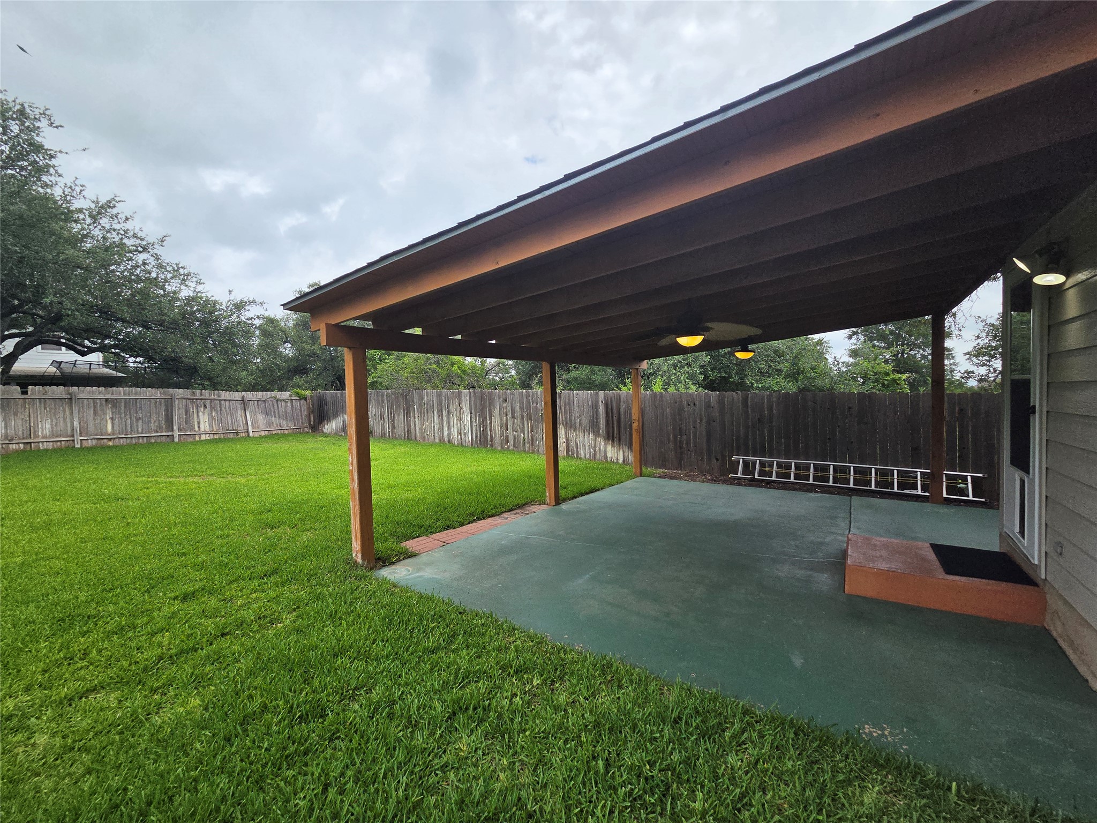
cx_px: 548
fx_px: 412
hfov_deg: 106.2
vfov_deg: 89.9
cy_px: 412
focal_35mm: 13
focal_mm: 2.2
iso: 100
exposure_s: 1/2993
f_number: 2.2
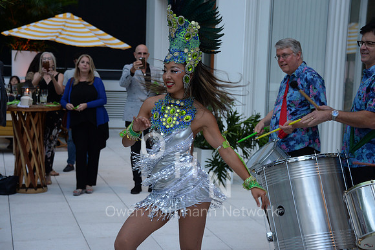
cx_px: 188
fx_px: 854
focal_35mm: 82
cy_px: 125
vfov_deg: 16.6
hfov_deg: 24.8
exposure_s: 1/160
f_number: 5.6
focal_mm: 82
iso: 1250
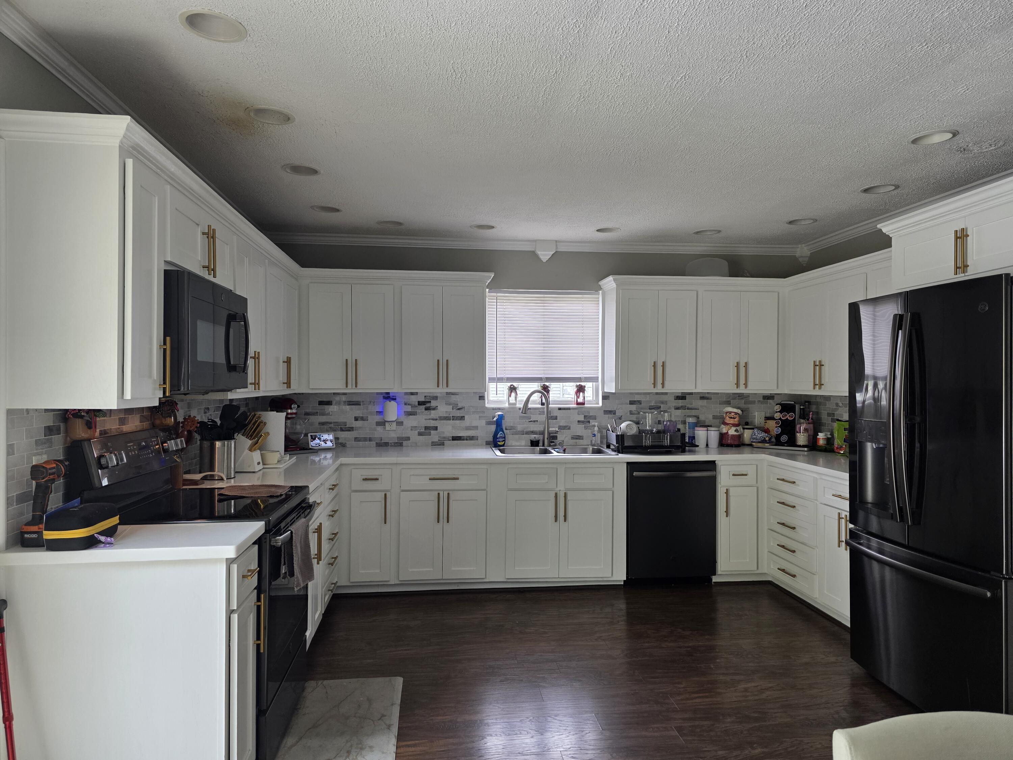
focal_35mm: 23
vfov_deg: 58.9
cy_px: 380
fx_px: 673
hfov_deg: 73.9
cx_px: 506
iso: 200
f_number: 1.7
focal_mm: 6.3
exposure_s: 1/180
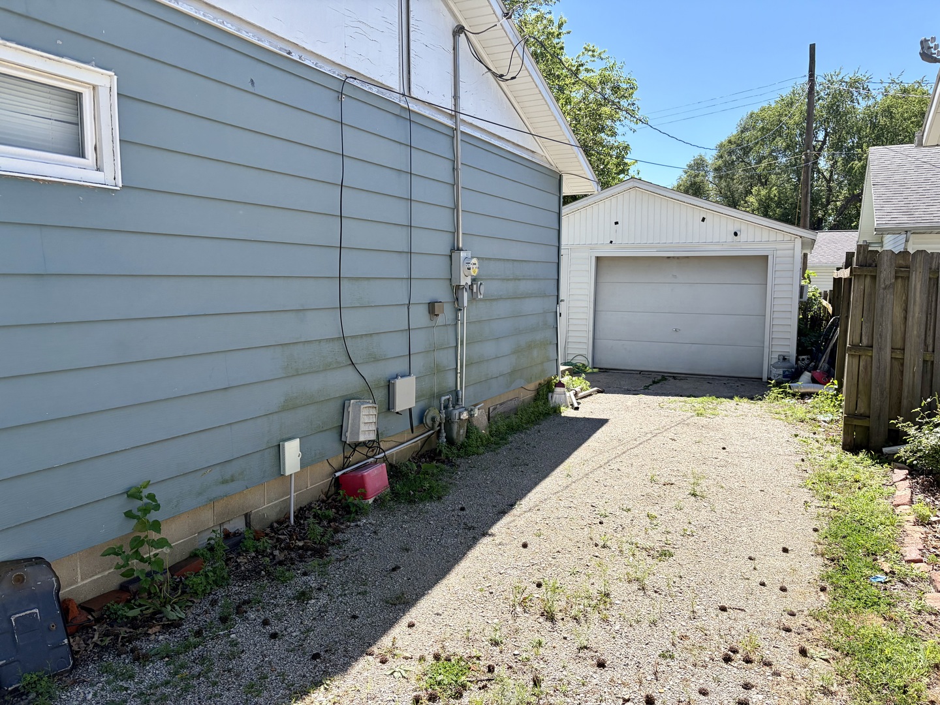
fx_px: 706
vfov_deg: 53.1
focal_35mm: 26
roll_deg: -0.1
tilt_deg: -4.5
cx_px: 470
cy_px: 352
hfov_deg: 67.3
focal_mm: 5.96
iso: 50
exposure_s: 1/2012
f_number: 1.6
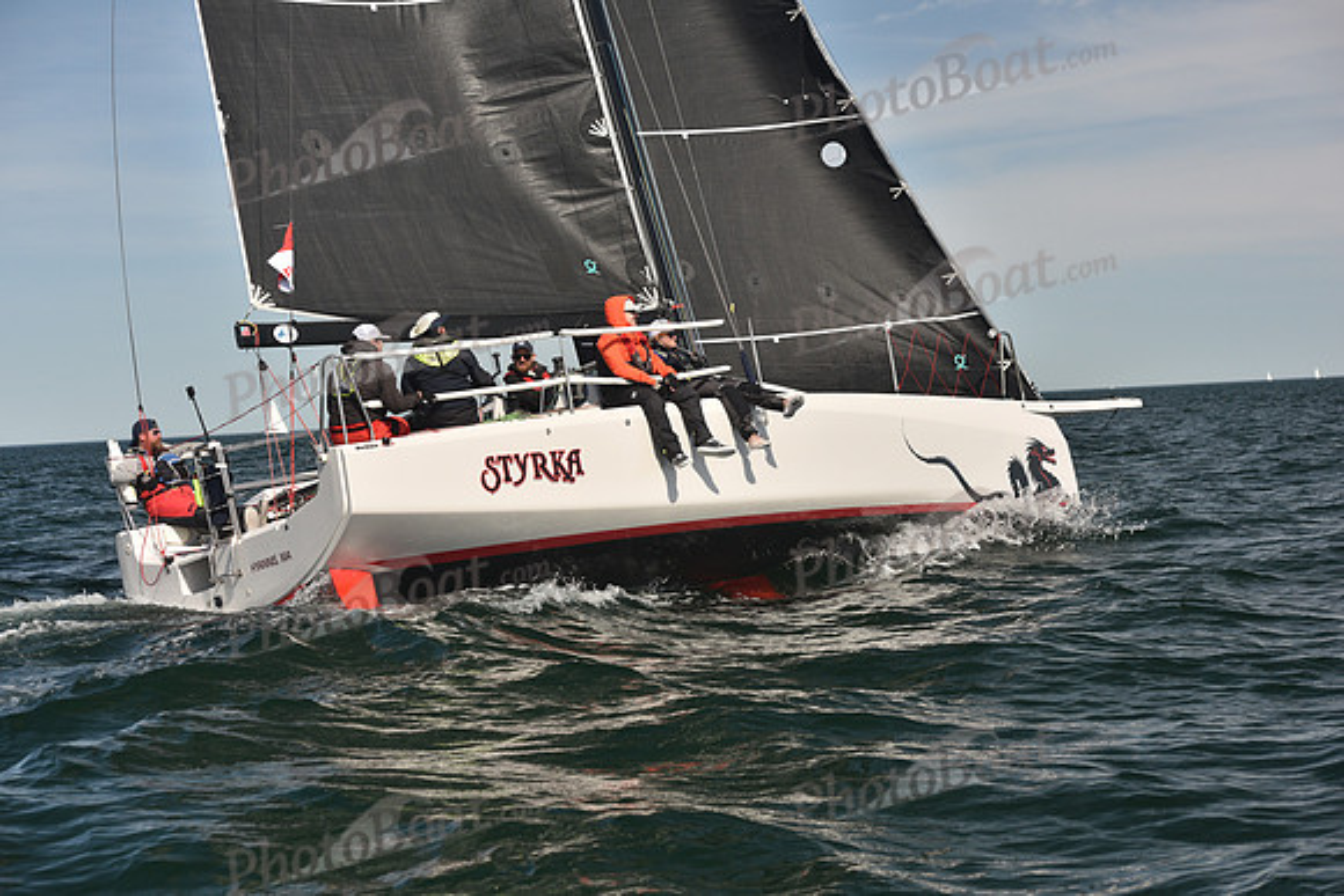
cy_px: 448
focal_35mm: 78
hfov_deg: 26.0
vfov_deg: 17.5
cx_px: 672
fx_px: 2913
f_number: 5.6
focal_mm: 78
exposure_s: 1/640
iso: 250
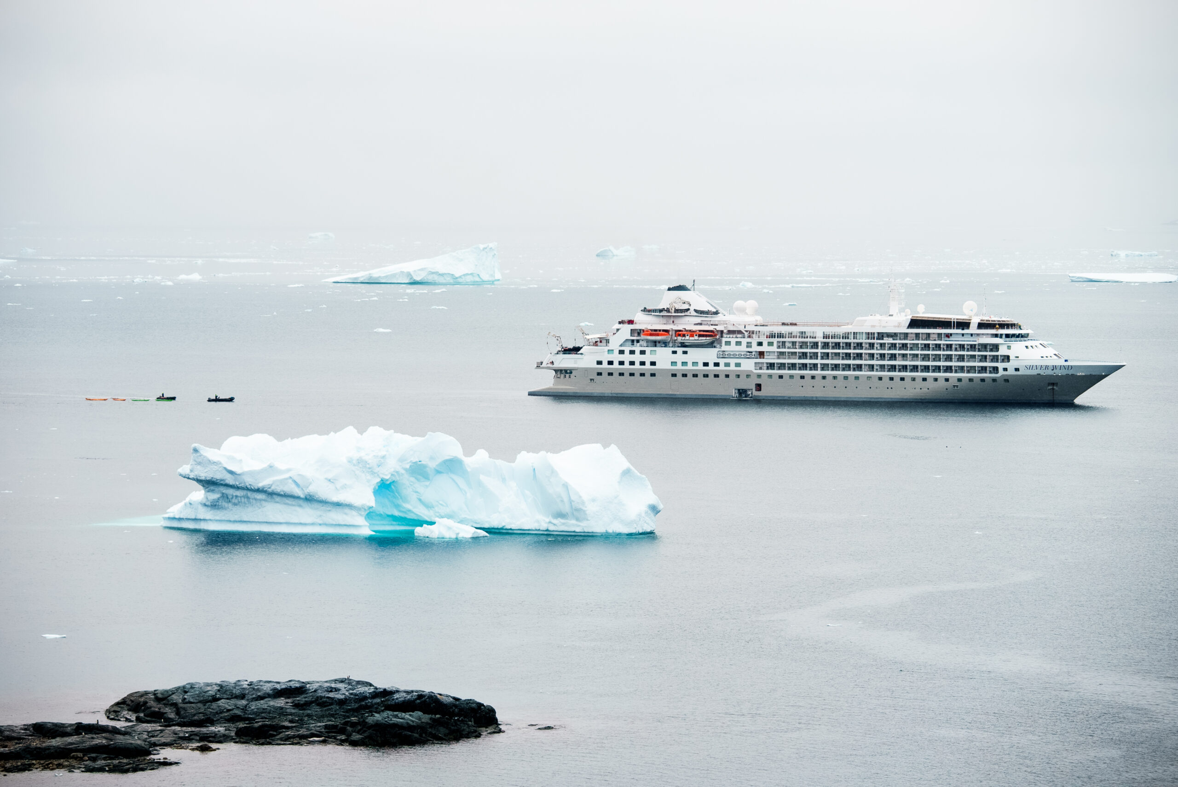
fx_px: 4911
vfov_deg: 9.2
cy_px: 394
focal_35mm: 150
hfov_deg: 13.7
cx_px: 589
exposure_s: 1/800
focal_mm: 150
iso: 640
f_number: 7.1
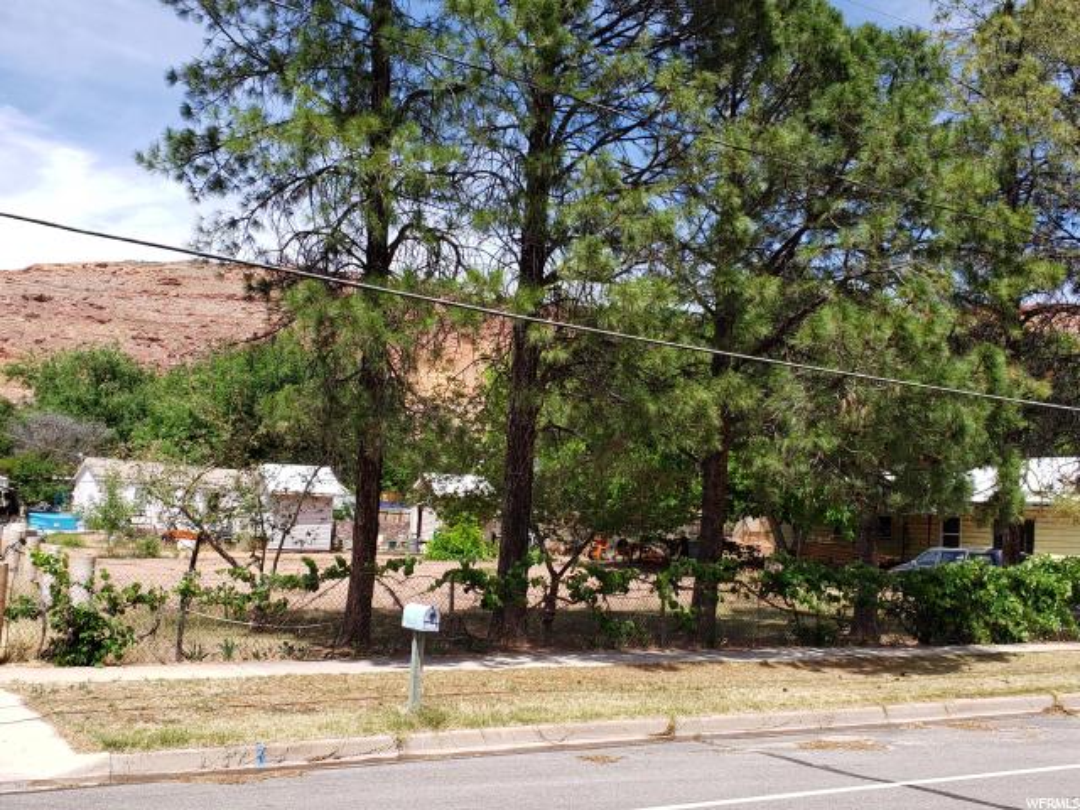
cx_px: 540
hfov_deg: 67.3
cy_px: 405
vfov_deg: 53.1
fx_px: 811
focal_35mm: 26
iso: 50
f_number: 2.4
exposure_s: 1/960
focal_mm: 4.3
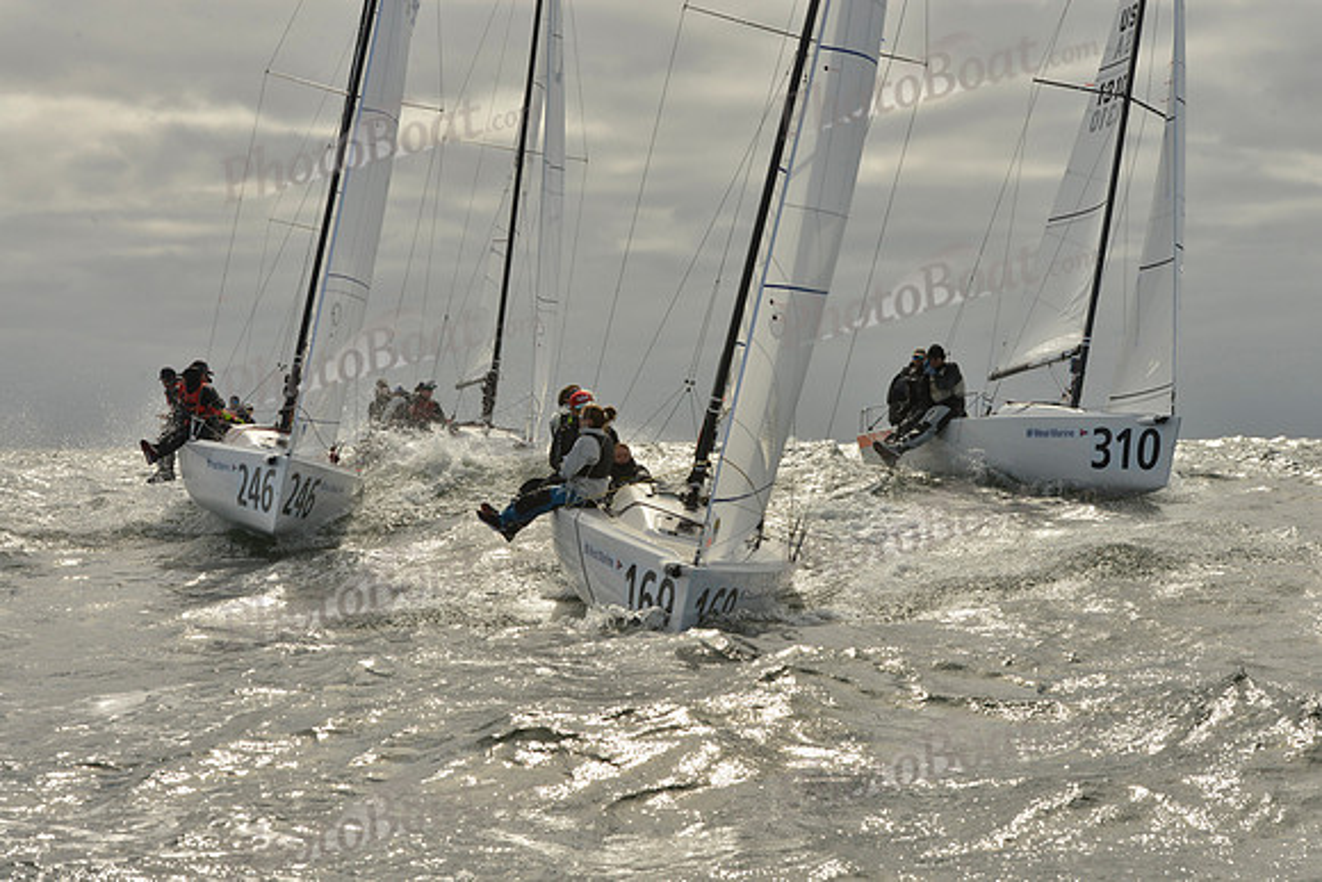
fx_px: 2571
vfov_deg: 19.5
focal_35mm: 70
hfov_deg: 28.8
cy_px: 441
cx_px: 661
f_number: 14
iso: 400
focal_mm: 70
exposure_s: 1/1000
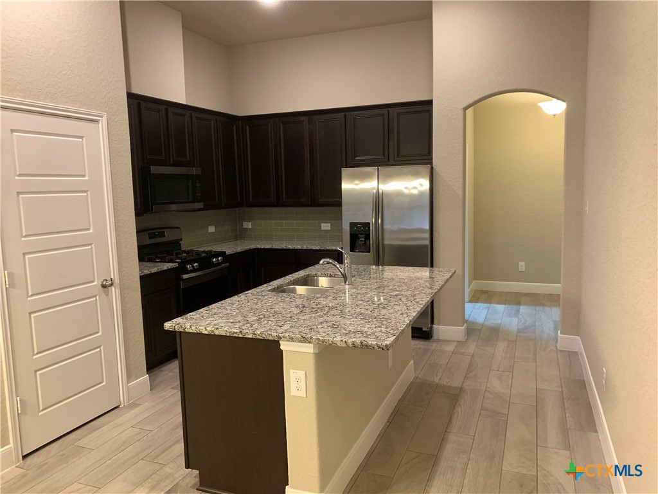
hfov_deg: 67.3
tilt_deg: -5.3
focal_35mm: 26
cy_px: 247
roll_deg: +1.4
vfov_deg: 53.1
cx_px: 329
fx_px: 494
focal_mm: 4.25
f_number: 1.8
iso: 250
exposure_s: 1/60
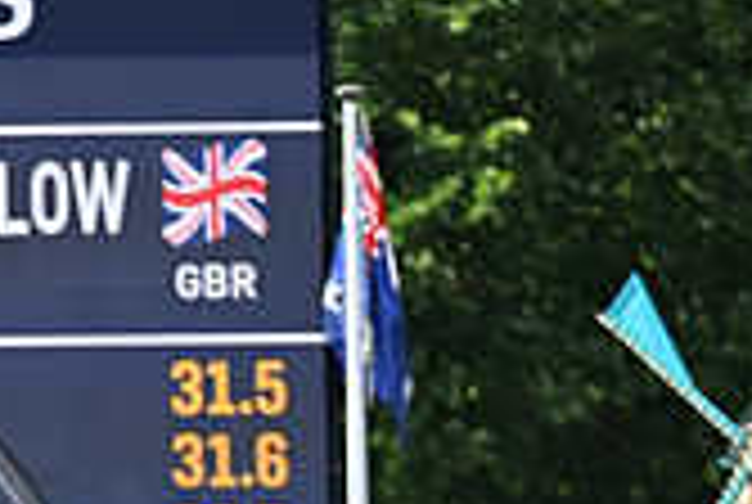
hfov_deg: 2.0
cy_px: 682
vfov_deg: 1.3
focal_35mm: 1039
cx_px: -405
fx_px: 21742
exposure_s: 1/1600
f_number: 5
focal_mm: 300
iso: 640
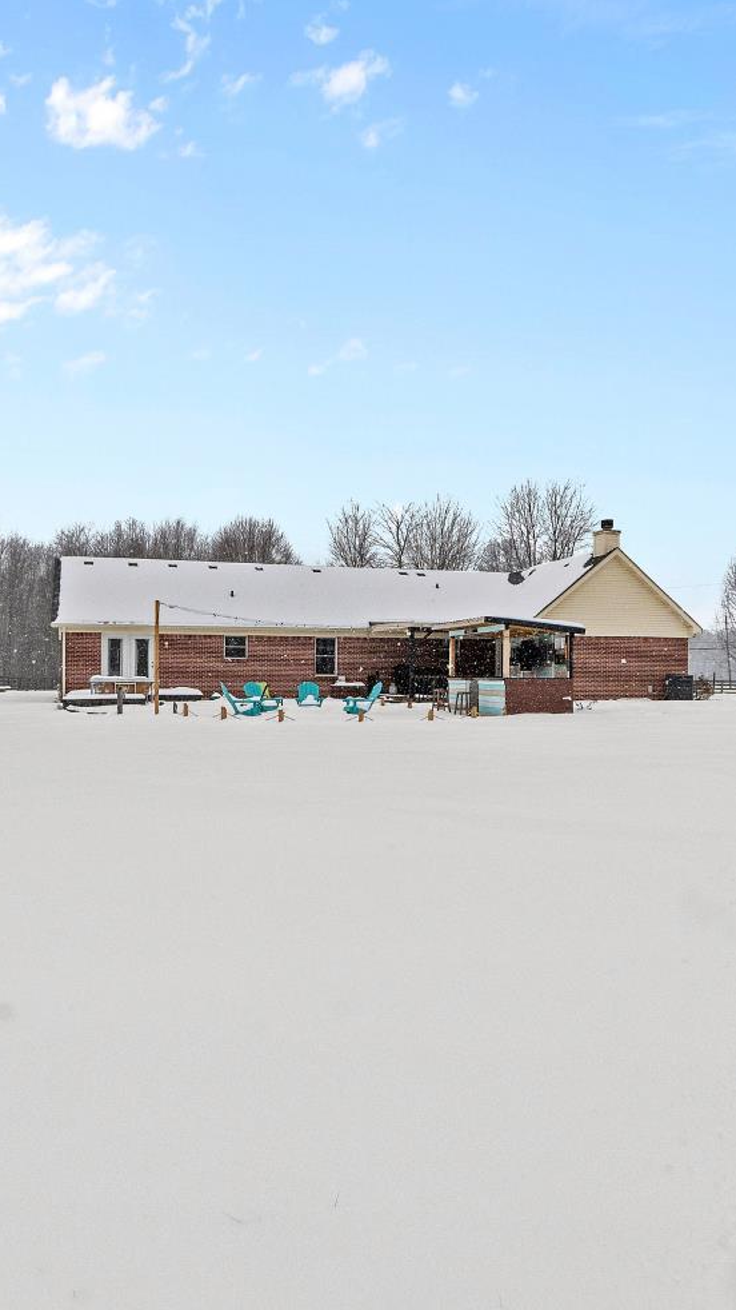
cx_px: 284
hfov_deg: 47.3
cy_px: 664
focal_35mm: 24
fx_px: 833
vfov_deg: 76.3
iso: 400
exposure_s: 1/2000
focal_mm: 10
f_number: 8
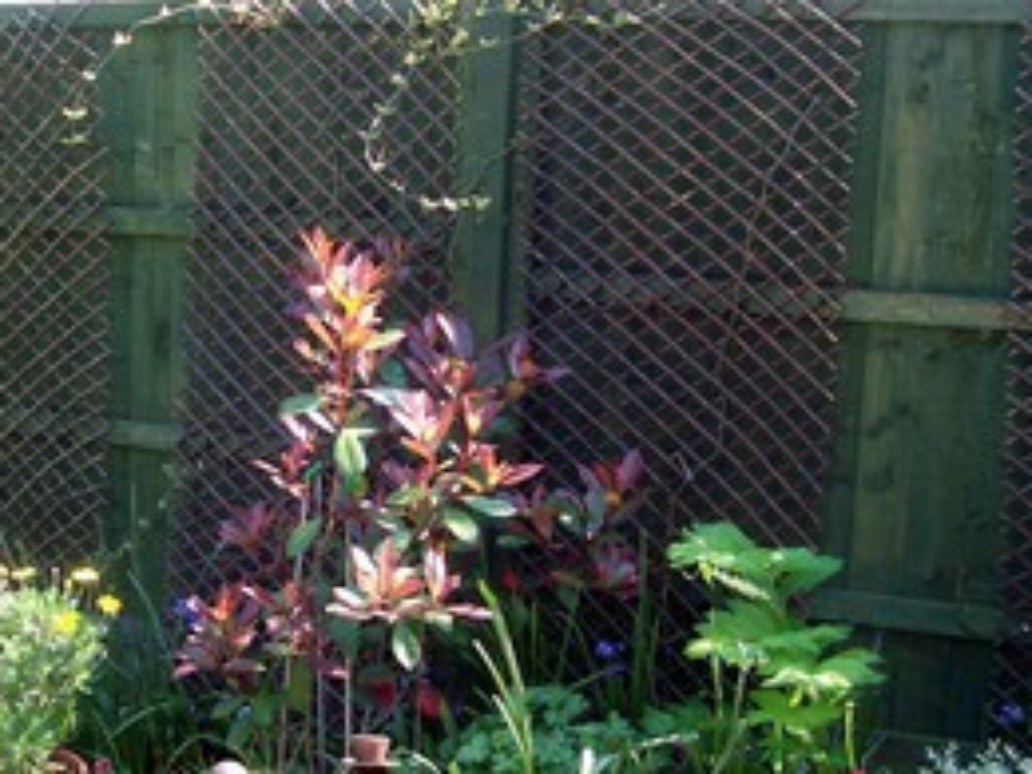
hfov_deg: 31.3
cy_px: 441
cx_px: 298
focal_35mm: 61
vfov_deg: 24.0
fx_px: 1819
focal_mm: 6
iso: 80
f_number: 2.7
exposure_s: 1/182
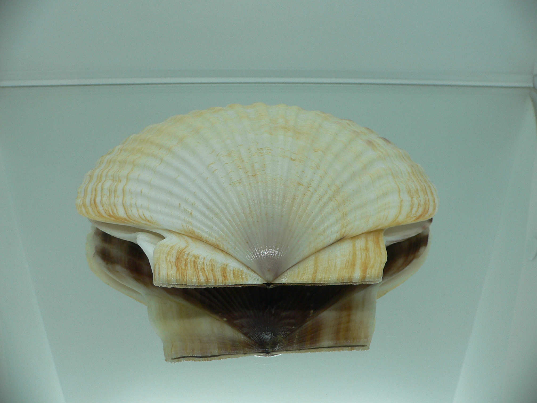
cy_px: 202
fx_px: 543
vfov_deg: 40.7
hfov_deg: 52.6
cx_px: 268
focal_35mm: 35
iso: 80
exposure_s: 1/60
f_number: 2.8
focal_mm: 4.6
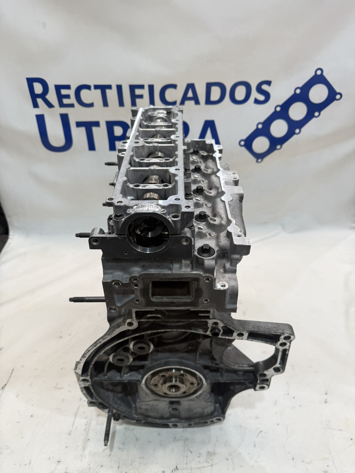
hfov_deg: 56.8
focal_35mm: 24
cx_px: 178
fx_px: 328
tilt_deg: -37.5
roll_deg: +0.8
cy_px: 236
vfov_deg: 71.6
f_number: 1.78
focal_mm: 6.76
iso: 64
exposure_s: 1/161
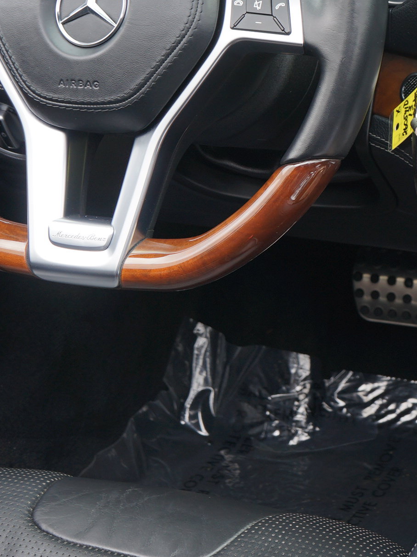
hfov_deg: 13.8
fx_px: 1687
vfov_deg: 18.6
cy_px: 157
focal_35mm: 105
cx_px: 470
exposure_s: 1/15
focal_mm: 44
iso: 100
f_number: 9
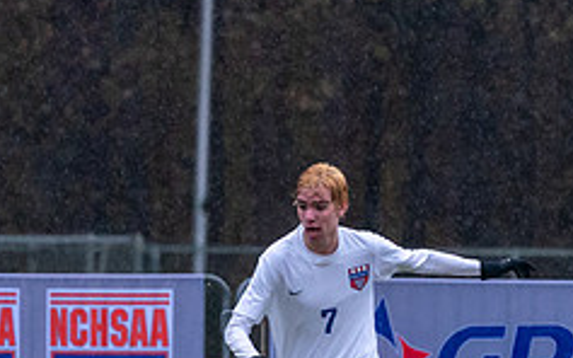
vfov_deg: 1.0
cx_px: 276
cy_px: 455
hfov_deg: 1.6
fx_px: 19921
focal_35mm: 1276
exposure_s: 1/1000
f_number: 5.6
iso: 3200
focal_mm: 315
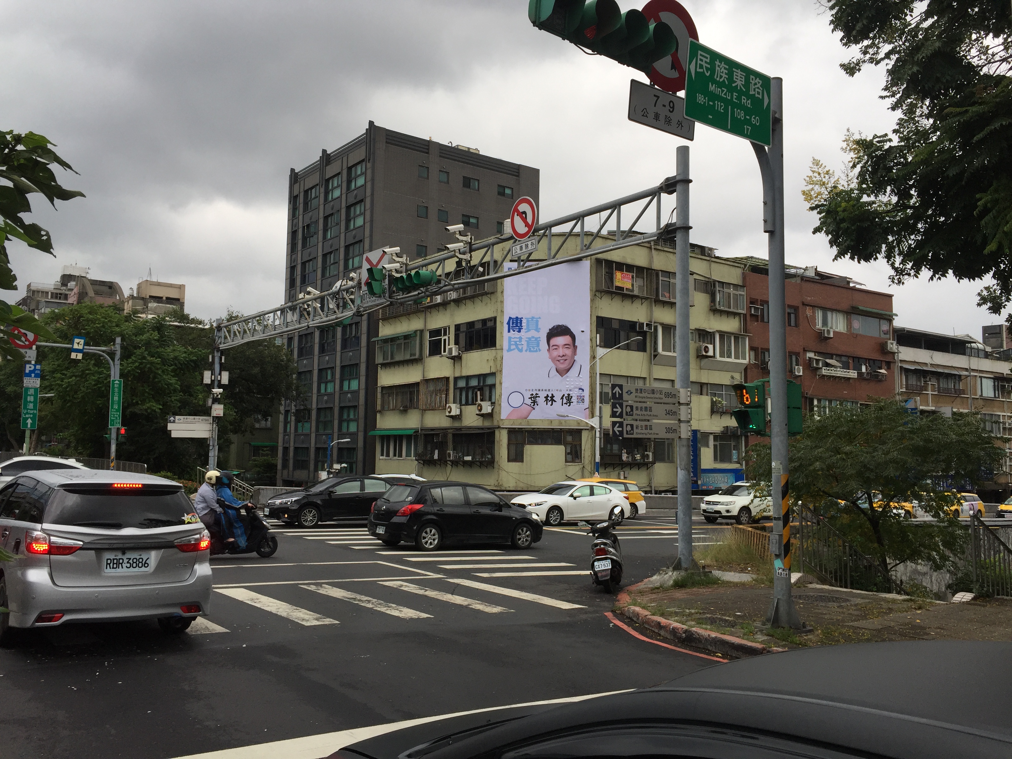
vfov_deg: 48.2
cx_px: 506
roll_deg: -2.0
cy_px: 380
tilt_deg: +5.4
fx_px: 848
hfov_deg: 61.7
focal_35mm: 29
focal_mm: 4.15
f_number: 2.2
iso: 32
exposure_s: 1/455
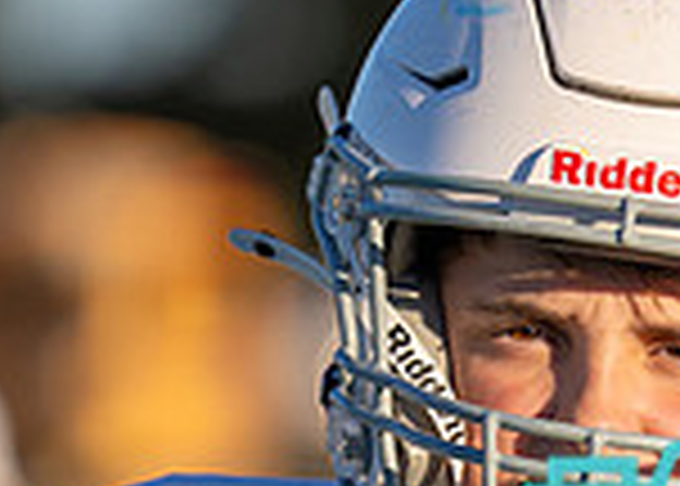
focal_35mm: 892
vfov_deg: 1.6
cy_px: 621
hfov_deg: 2.3
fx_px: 17235
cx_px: 766
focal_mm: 200
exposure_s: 1/4000
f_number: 2.8
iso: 200
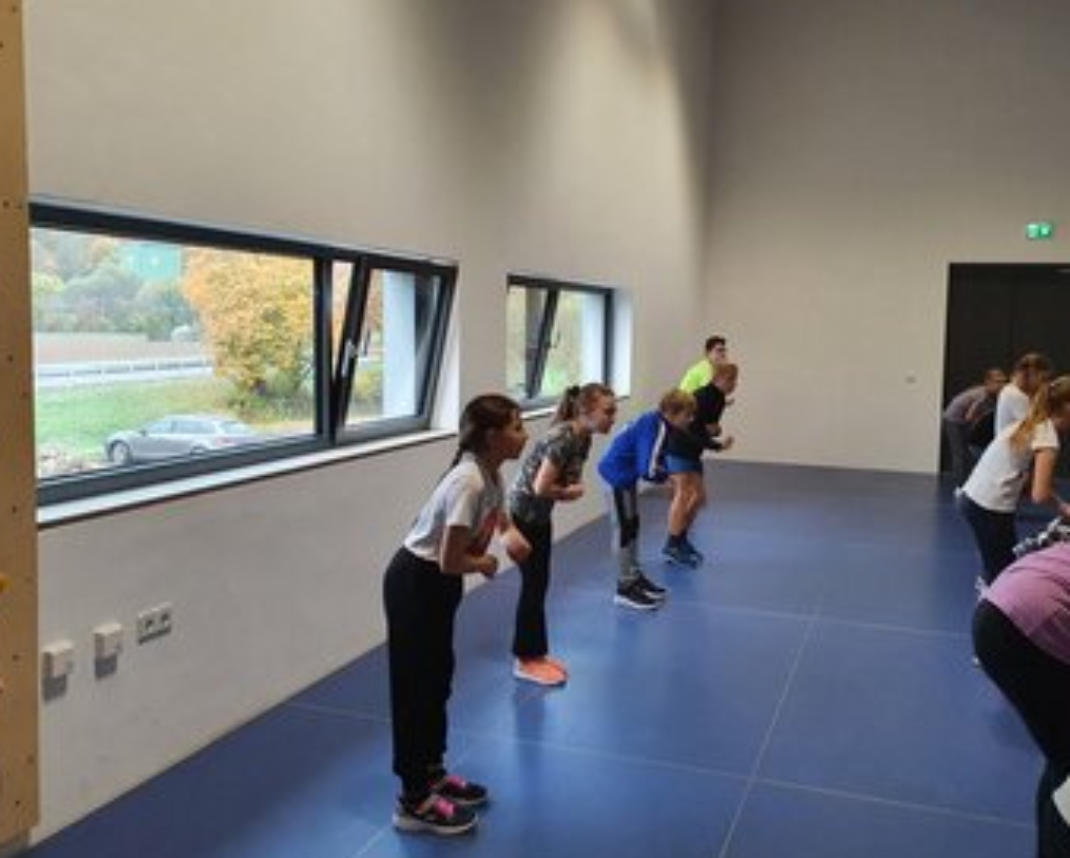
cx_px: 595
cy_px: 389
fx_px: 951
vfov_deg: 48.5
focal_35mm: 30
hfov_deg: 58.6
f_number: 2.4
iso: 320
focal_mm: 4.32
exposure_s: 1/100
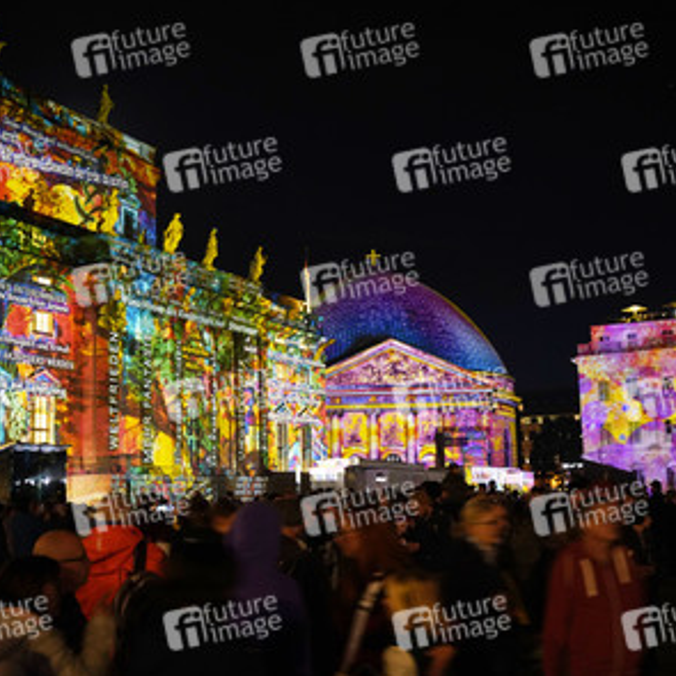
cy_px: 337
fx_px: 1061
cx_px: 391
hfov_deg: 35.3
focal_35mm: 48
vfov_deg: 35.4
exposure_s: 1/10
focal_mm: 37
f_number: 3.5
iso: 1600
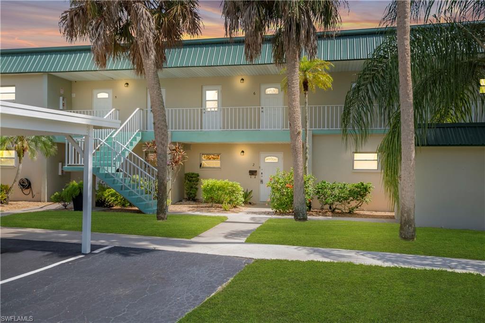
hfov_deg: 61.9
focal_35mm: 30
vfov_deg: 43.6
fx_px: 404
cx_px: 242
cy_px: 162
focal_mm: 20
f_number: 6.3
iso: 100
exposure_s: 1/160
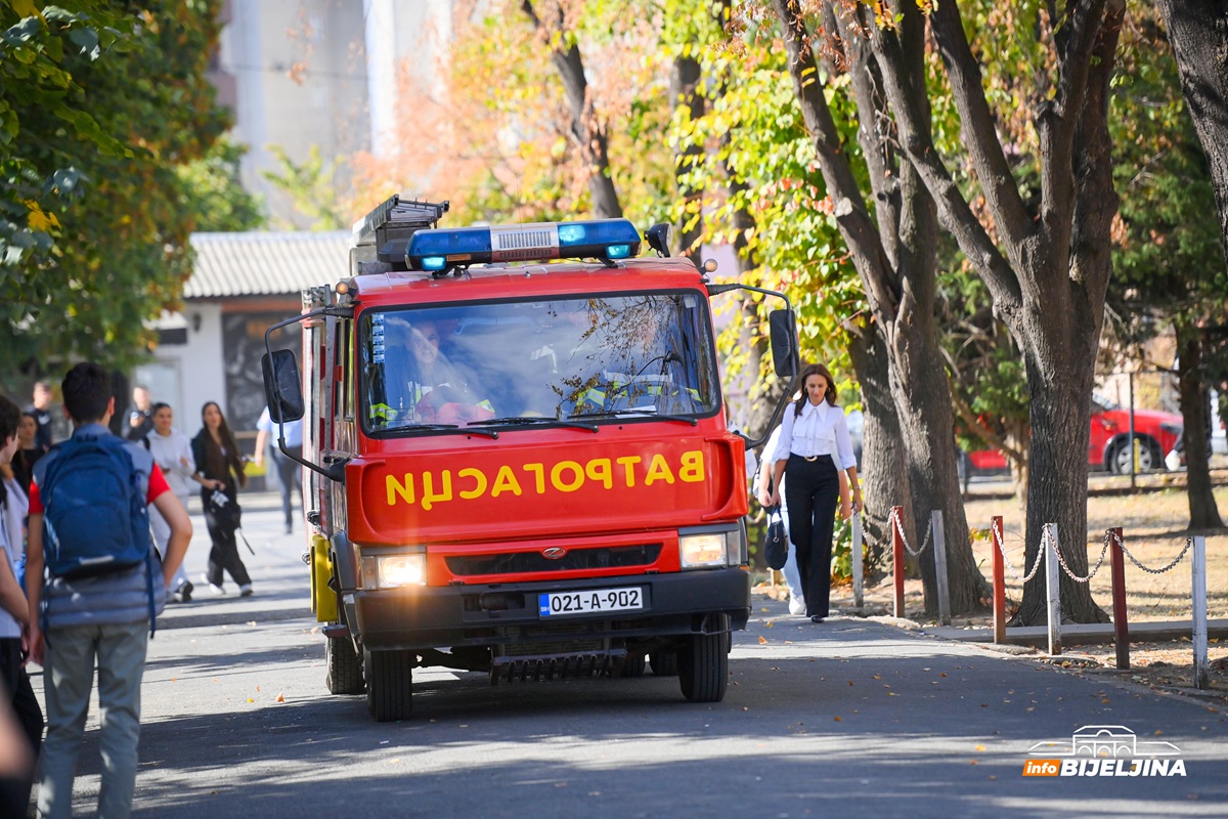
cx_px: 614
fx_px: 6140
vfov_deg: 7.6
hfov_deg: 11.4
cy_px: 410
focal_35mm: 180
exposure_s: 1/2500
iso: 320
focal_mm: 180
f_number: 3.5
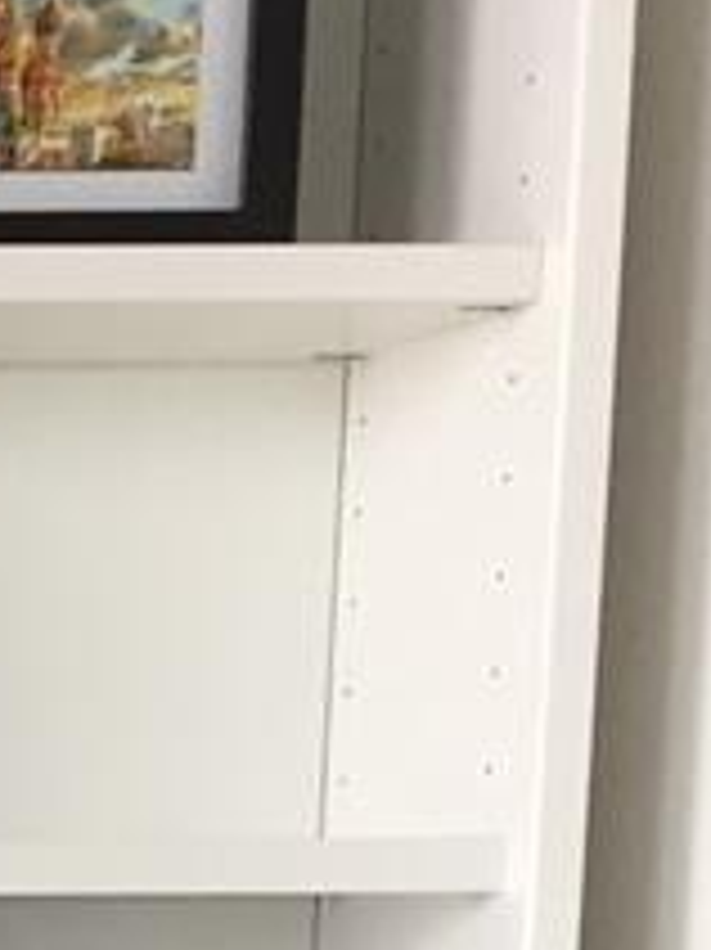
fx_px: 4523
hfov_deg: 8.0
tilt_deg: -7.4
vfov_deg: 11.3
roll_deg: +0.2
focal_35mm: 165
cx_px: -1278
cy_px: 1567
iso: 40
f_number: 2.2
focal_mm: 4.15
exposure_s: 1/40
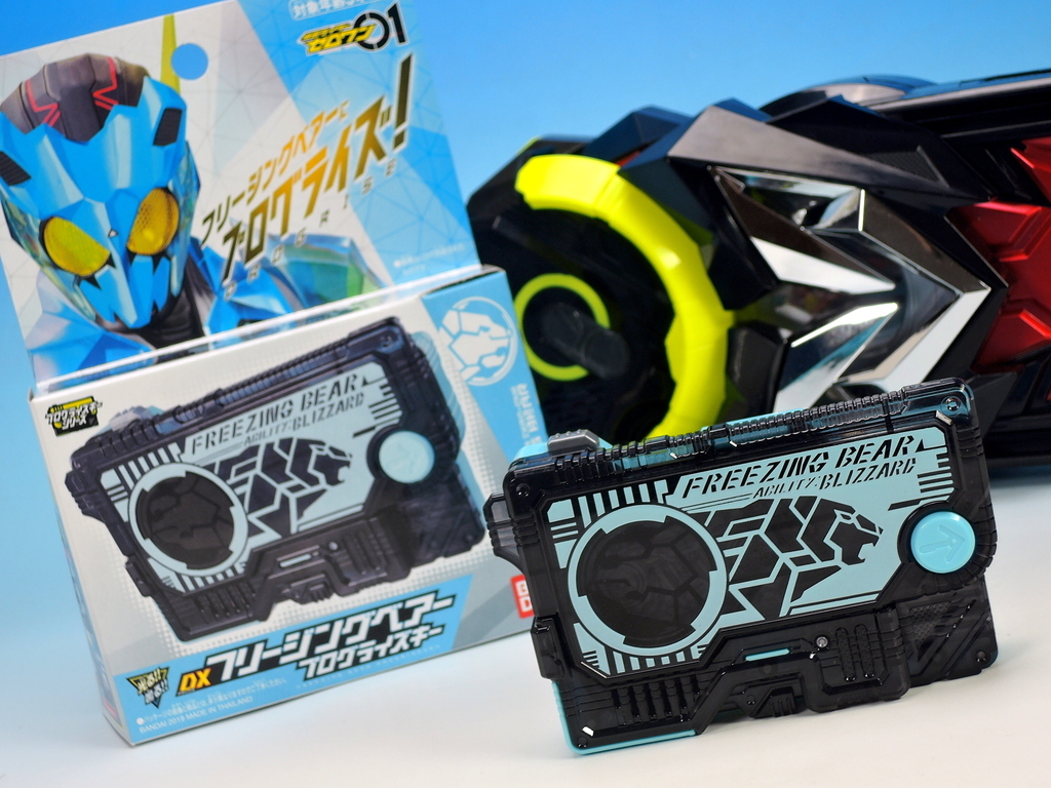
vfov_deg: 21.9
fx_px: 2034
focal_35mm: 67
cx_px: 526
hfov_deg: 29.0
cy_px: 394
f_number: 5
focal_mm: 14.3
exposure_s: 1/3
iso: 80
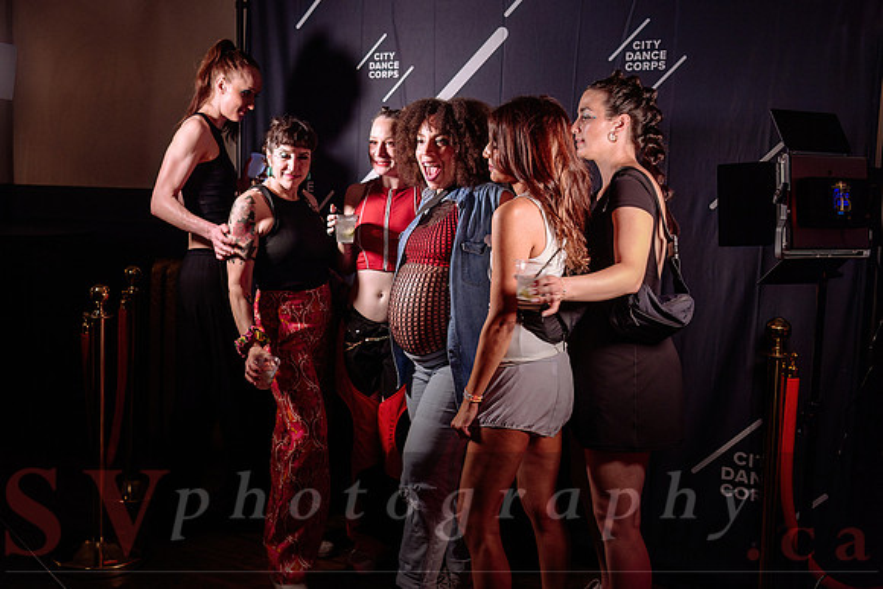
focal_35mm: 40
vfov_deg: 33.3
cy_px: 248
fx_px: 982
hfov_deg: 48.2
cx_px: 368
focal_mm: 34
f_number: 3.2
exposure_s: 1/80
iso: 1000
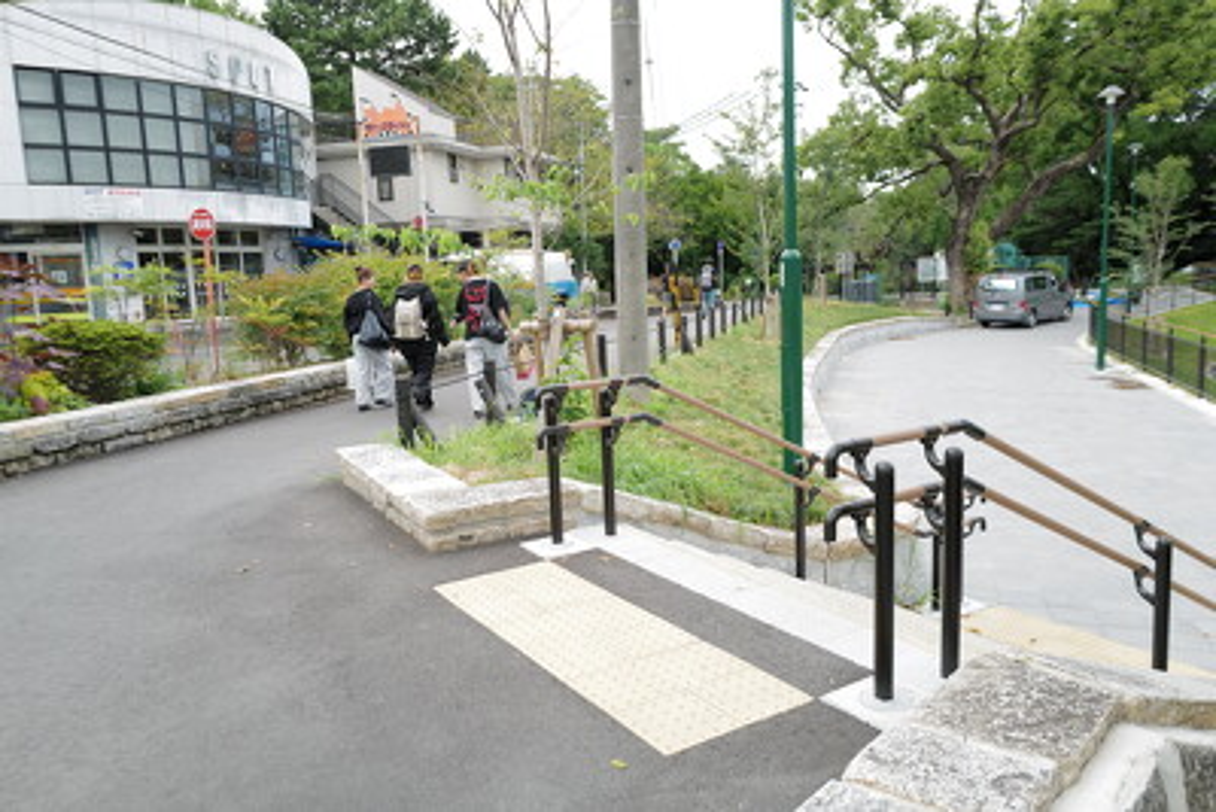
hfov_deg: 65.5
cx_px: 608
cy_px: 406
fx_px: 946
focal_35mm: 28
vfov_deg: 46.4
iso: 100
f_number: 4
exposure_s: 1/200
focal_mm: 28
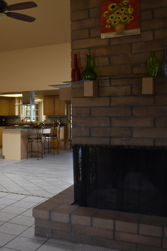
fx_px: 285
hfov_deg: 30.5
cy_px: 126
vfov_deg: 47.4
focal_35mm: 41
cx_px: 2
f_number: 3.5
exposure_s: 1/250
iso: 450
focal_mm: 18
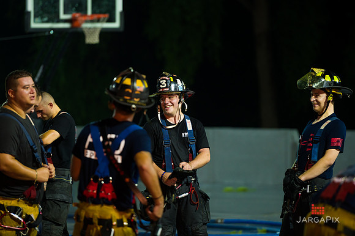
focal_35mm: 200
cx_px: 178
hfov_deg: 10.3
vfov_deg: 6.9
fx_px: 1971
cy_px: 118
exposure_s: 1/125
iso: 1600
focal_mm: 200
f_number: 3.2
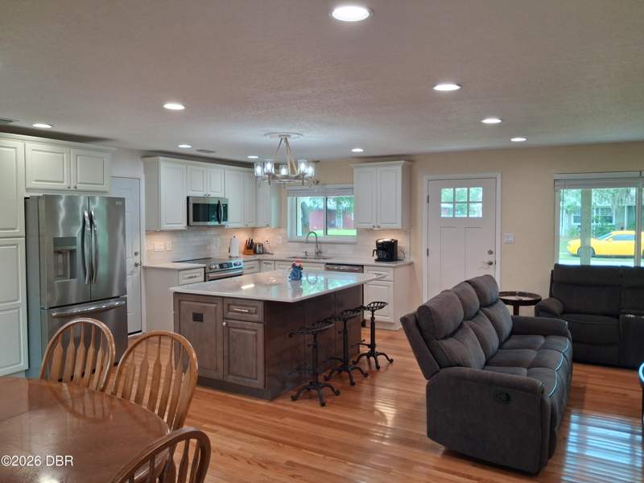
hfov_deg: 65.3
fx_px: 502
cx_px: 322
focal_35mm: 27
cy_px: 242
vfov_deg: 51.4
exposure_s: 1/100
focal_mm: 4
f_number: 1.8
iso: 125
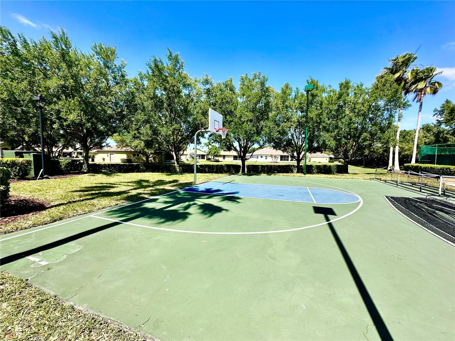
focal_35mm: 14
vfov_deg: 85.7
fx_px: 184
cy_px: 170
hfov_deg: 102.1
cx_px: 228
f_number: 2.2
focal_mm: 2.22
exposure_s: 1/1350
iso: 50
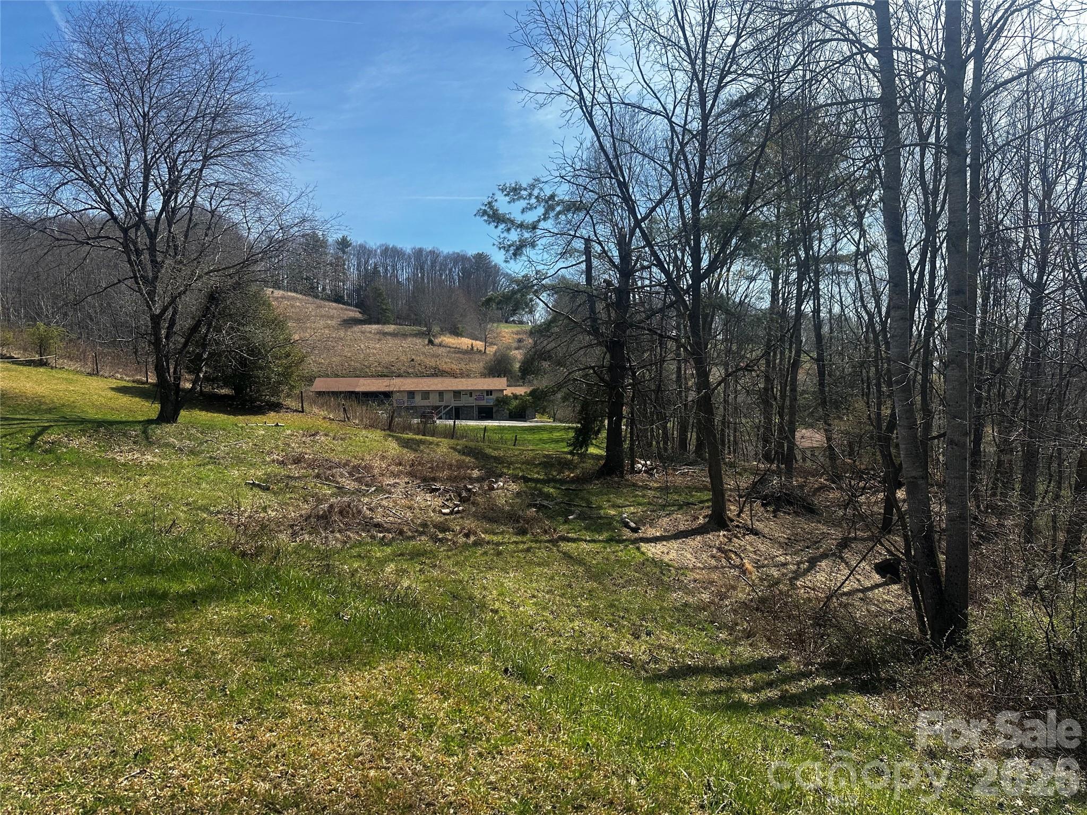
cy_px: 408
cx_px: 544
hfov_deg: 71.6
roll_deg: +0.2
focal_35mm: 24
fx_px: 754
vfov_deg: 56.8
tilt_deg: +0.9
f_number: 1.78
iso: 80
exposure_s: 1/3058
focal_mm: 6.86
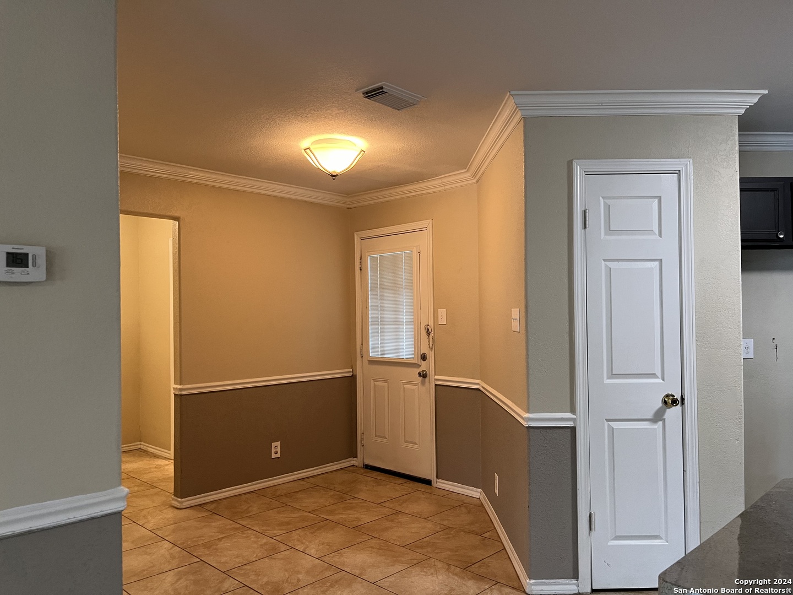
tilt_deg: +0.9
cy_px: 298
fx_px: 596
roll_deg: +0.7
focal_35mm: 26
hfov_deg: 67.3
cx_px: 396
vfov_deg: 53.1
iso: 200
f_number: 1.6
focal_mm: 5.1
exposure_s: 1/60
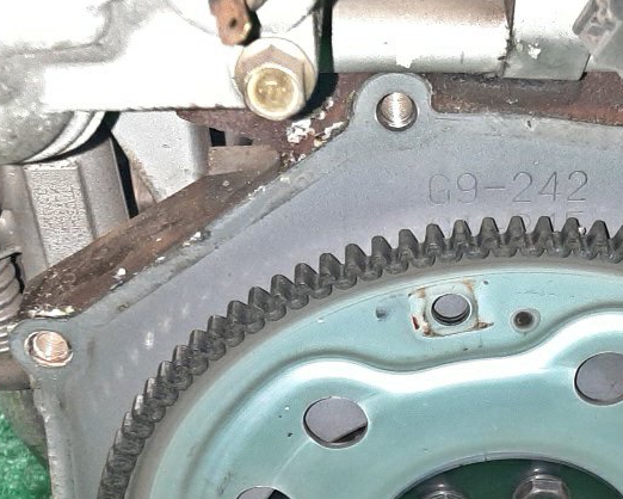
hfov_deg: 26.4
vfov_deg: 20.4
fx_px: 1291
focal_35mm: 70
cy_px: 604
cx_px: 539
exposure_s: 1/25
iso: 399
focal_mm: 3.93
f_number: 1.7
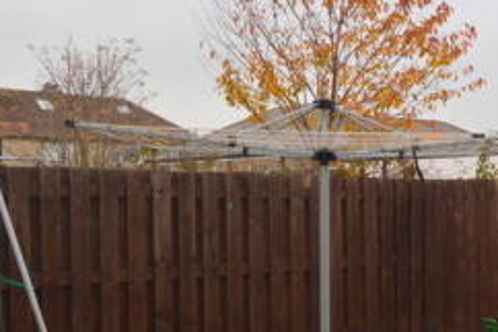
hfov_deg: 28.5
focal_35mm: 65
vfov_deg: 20.8
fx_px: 899
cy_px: 237
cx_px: 529
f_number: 5.6
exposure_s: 1/125
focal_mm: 16
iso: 100
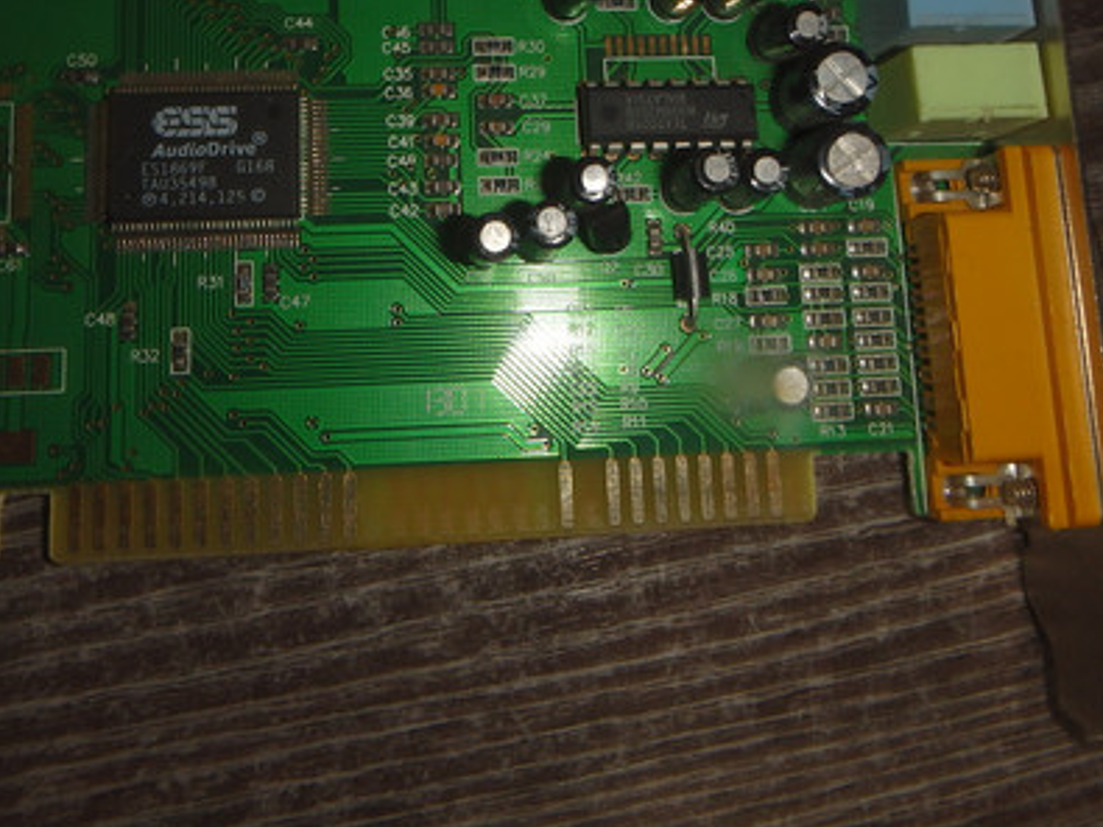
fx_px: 1083
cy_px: 168
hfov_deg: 53.9
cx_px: 491
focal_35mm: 34
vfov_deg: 40.1
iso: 160
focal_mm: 3.7
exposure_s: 1/4
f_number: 6
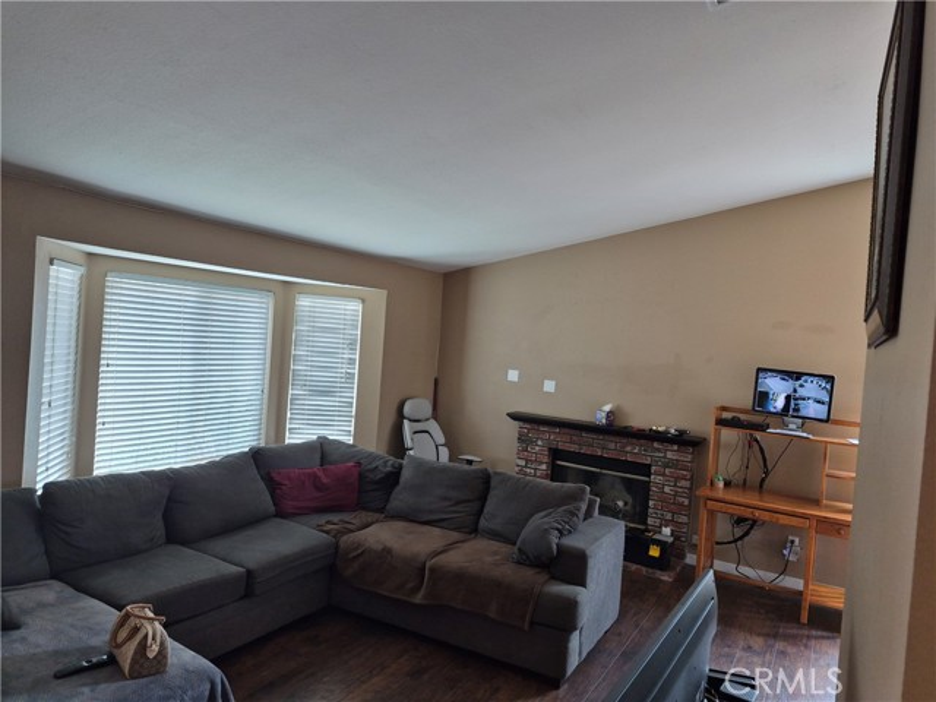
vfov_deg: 58.9
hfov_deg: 73.9
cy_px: 351
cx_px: 468
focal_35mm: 23
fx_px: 622
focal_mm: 5.4
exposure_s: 1/120
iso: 320
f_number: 1.8
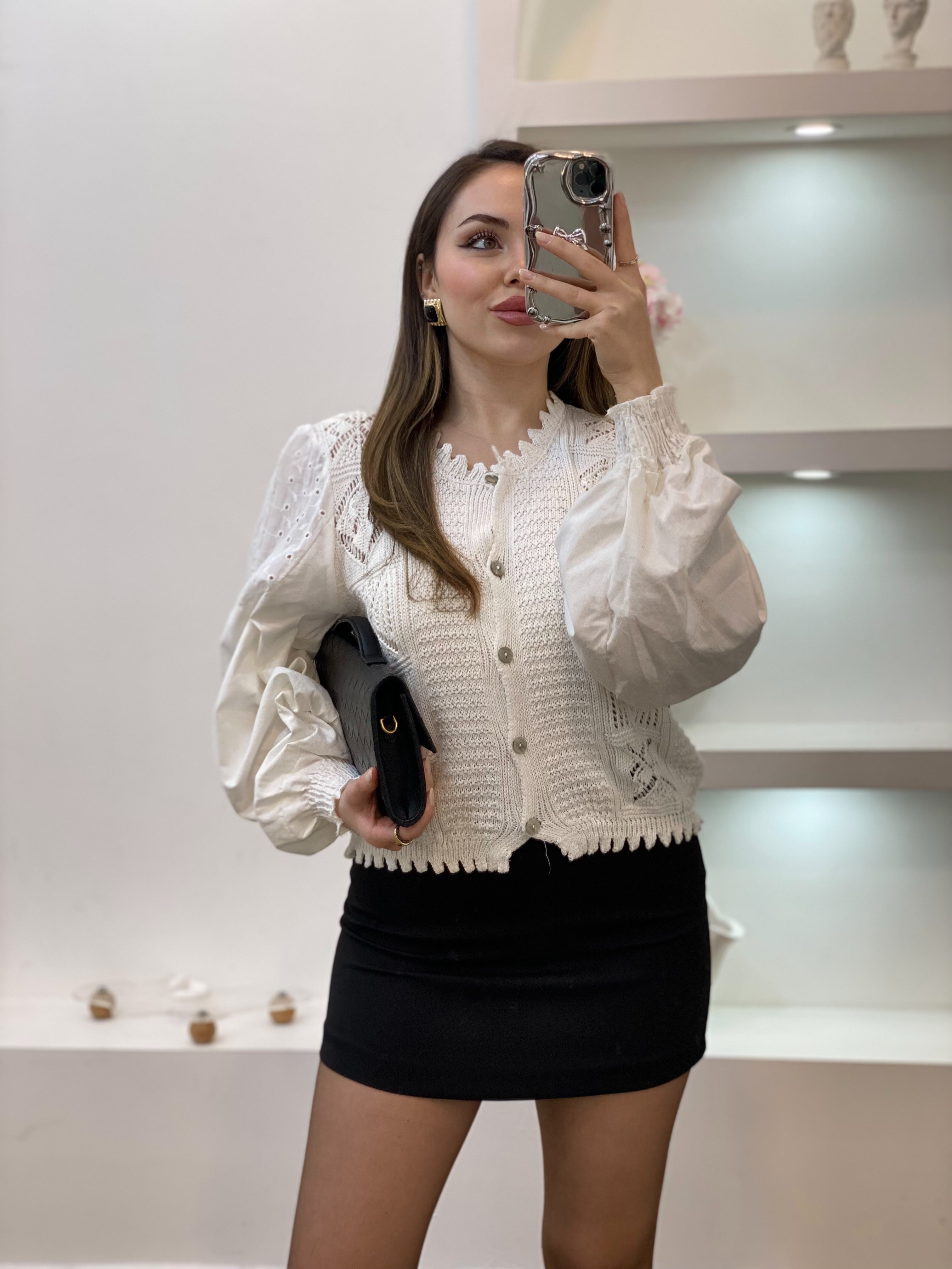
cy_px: 634
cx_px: 476
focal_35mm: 52
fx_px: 1907
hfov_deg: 28.0
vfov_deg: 36.8
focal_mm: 6
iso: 80
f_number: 2
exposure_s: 1/100
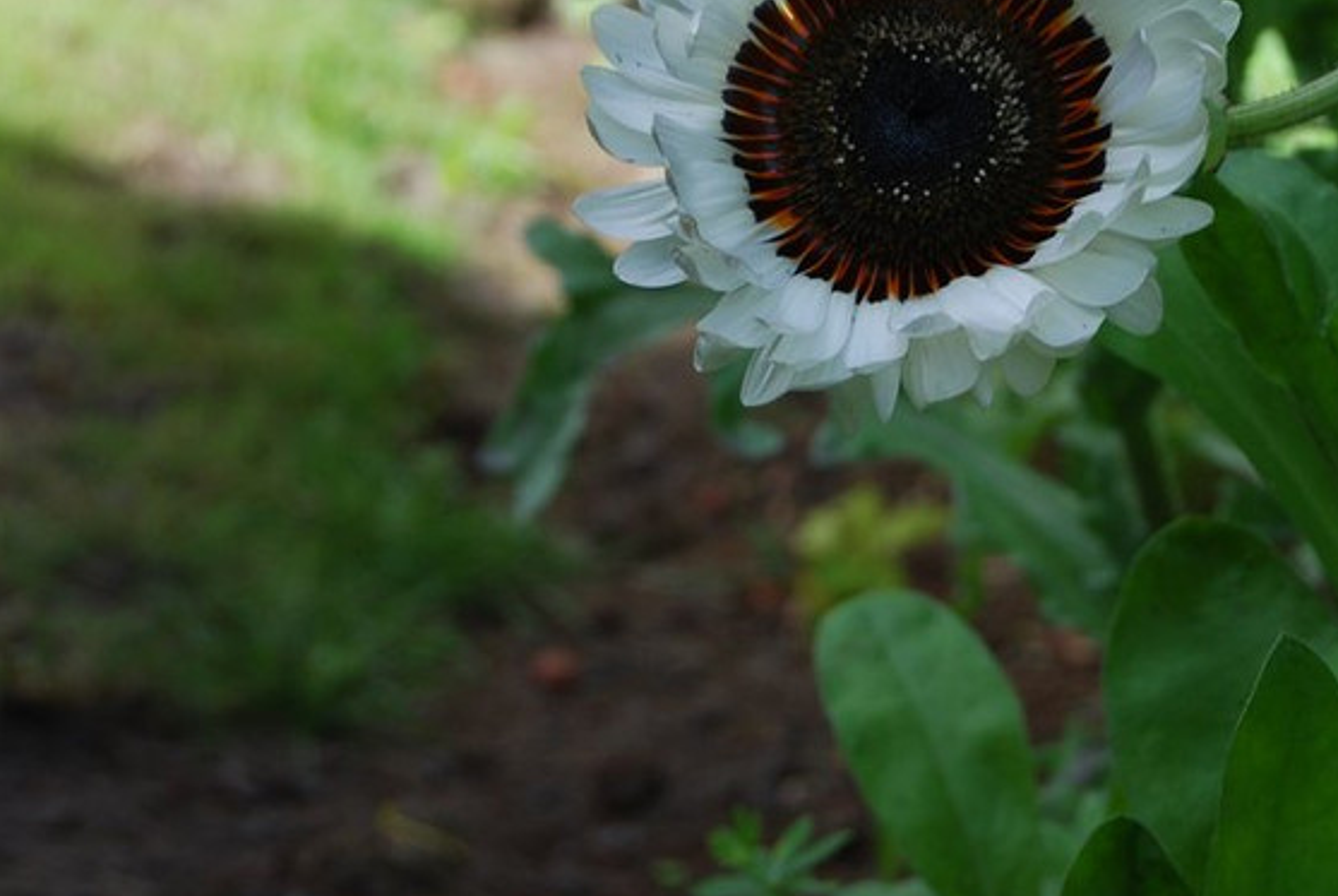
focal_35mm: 177
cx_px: 885
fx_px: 6590
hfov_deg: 11.6
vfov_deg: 7.8
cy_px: 58
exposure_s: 1/80
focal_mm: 55
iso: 100
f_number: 8
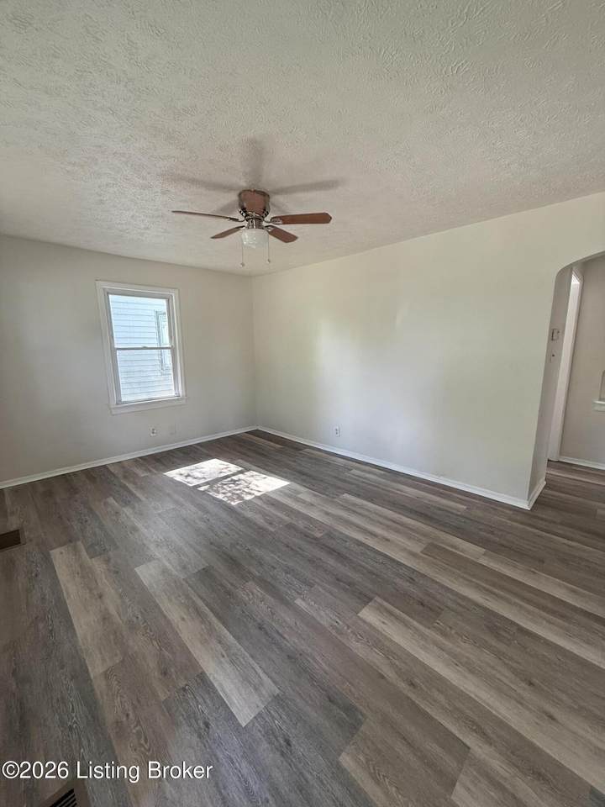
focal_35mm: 14
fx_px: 326
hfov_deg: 85.7
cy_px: 404
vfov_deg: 102.1
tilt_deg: -9.2
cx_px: 302
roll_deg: -0.1
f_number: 2.2
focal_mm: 2.22
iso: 100
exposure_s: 1/99
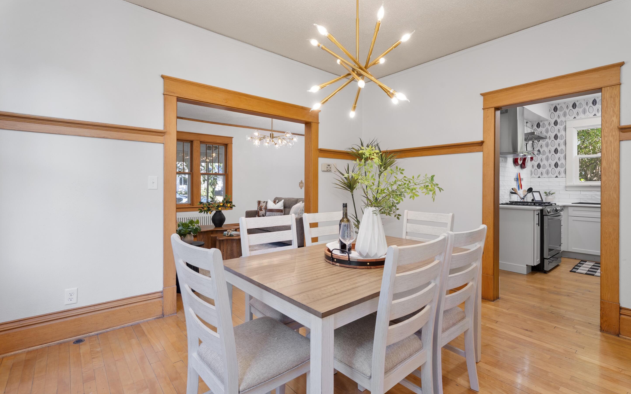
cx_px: 321
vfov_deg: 68.0
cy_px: 202
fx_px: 292
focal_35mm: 17
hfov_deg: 94.4
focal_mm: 16
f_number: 9
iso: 320
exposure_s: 1/1.25
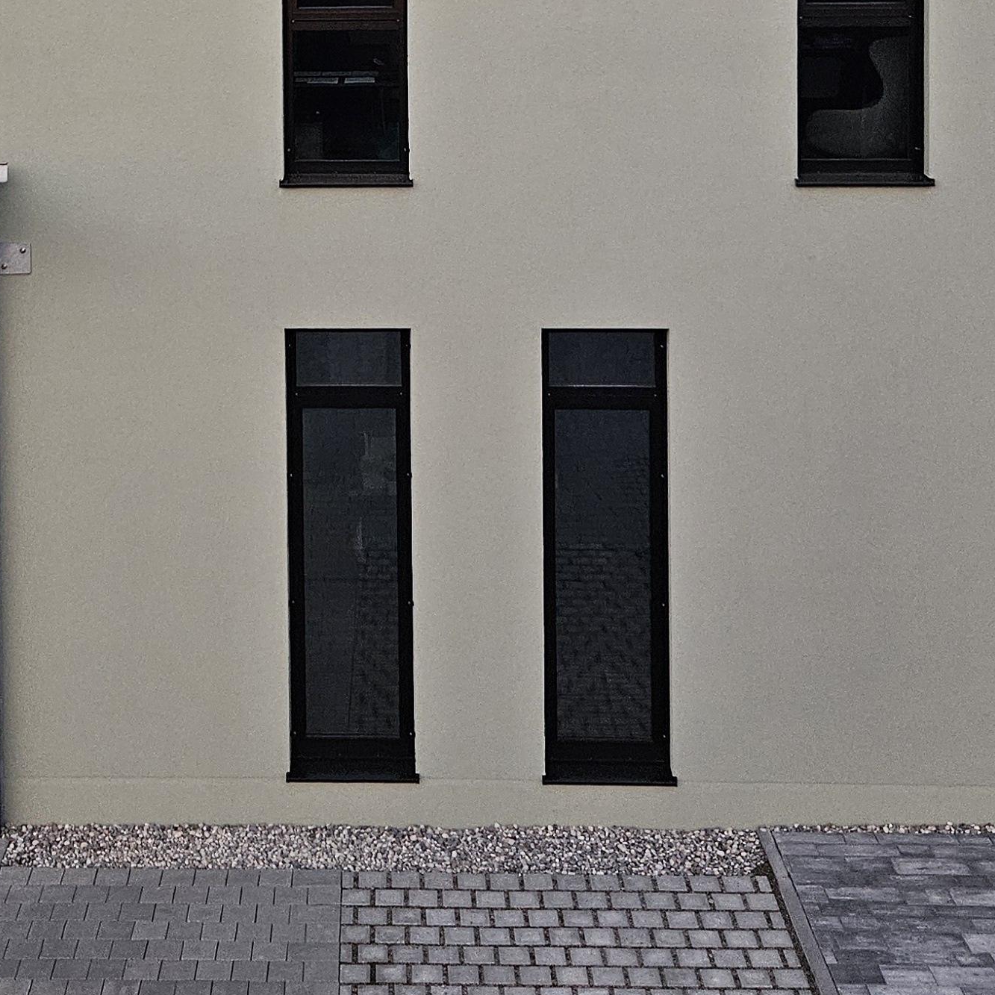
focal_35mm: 61
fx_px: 1984
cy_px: -56
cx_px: 289
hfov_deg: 27.9
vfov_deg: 26.3
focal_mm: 5.4
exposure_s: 1/200
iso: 640
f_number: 1.8
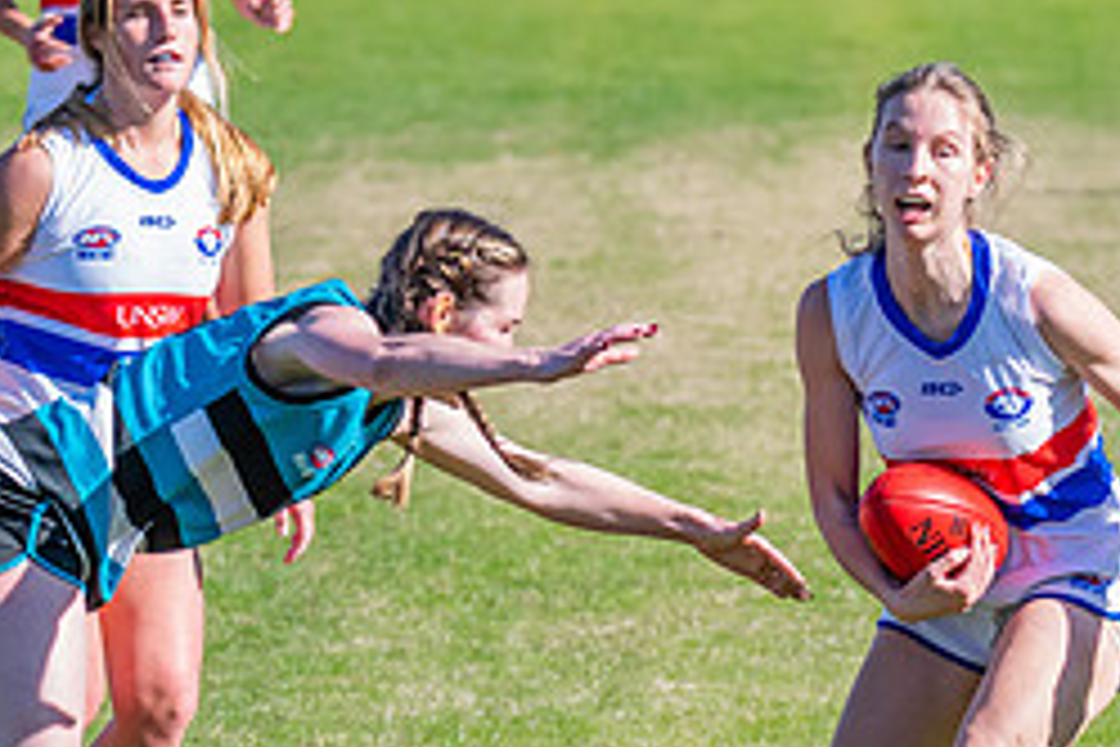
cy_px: 573
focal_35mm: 716
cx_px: 972
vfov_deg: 1.9
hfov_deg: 2.9
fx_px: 22274
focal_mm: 240
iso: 800
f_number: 8
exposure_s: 1/1600
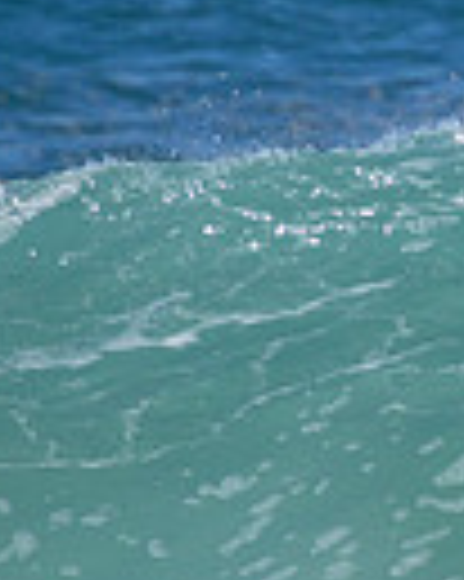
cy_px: 330
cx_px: 1063
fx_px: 58123
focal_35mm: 3382
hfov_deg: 0.5
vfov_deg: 0.6
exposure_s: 1/2000
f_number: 11
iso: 1000
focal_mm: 800
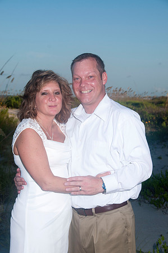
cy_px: 126
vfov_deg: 26.0
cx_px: 84
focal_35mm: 78
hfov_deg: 17.5
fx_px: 547
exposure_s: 1/250
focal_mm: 52
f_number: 9
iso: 100
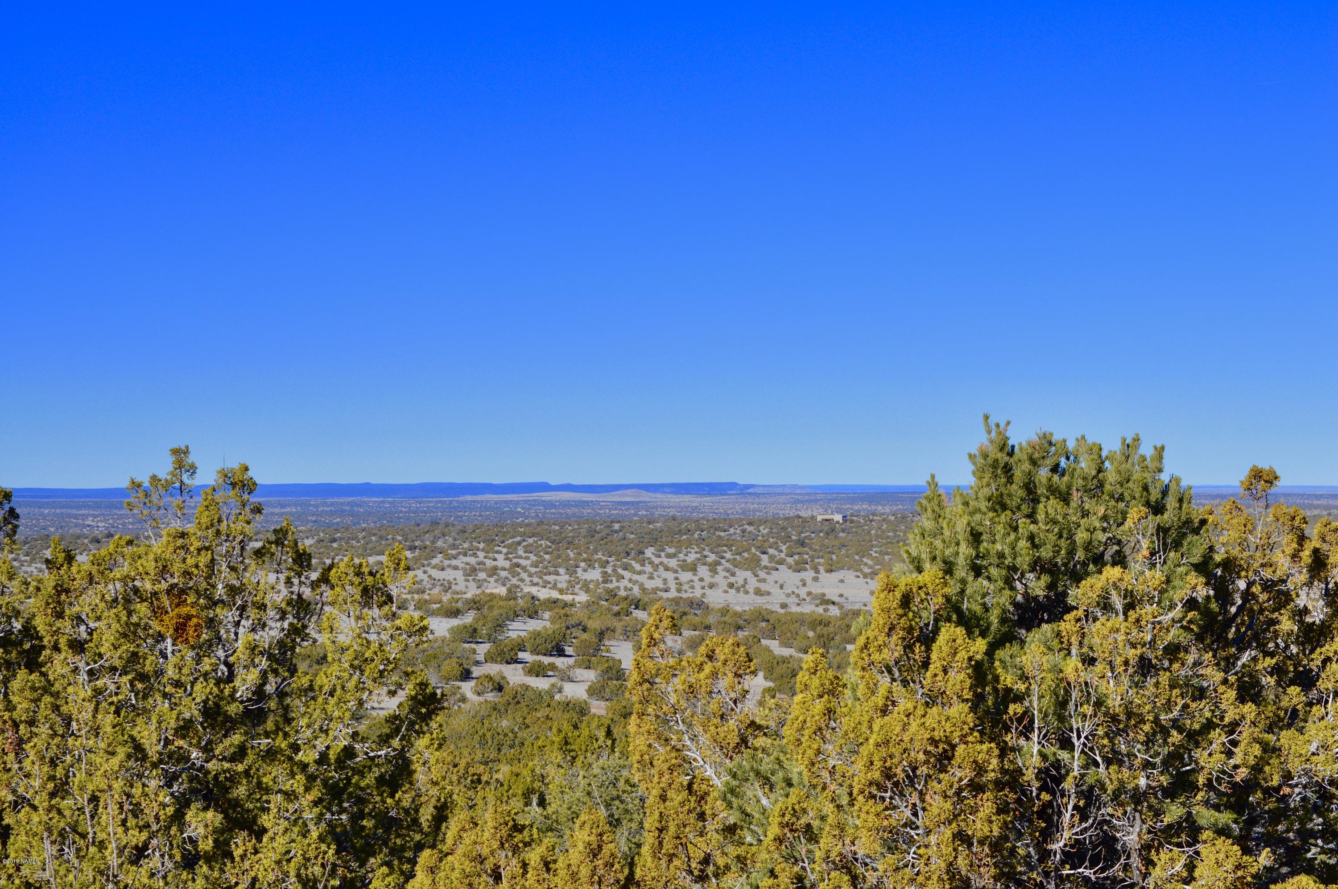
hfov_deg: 28.1
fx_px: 2673
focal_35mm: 72
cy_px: 444
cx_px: 669
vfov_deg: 18.9
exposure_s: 1/320
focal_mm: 48
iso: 100
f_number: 9
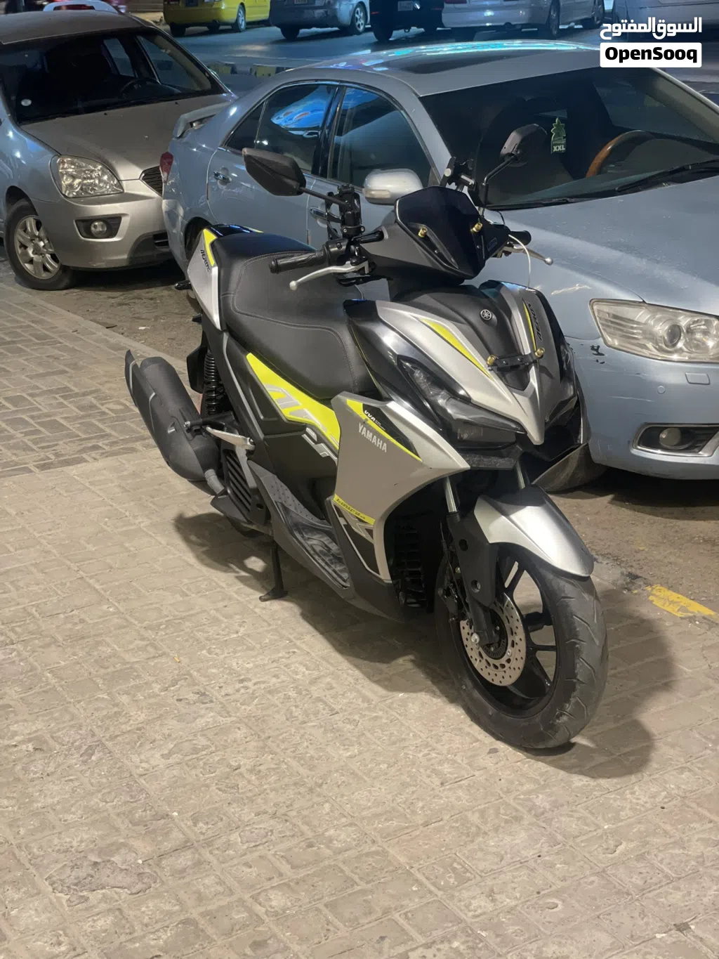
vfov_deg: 36.8
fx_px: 1440
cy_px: 480
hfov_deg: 28.0
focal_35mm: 52
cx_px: 360
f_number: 2
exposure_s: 1/33
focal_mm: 6
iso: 200
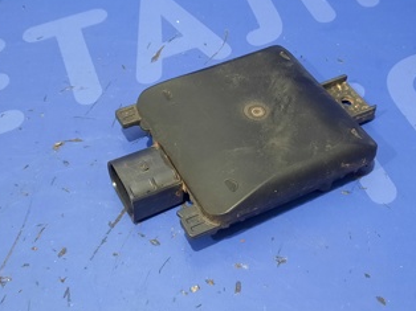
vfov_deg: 28.5
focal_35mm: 51
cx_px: 213
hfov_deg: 37.5
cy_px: 128
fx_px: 612
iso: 320
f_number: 2
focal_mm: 4.6
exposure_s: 1/30
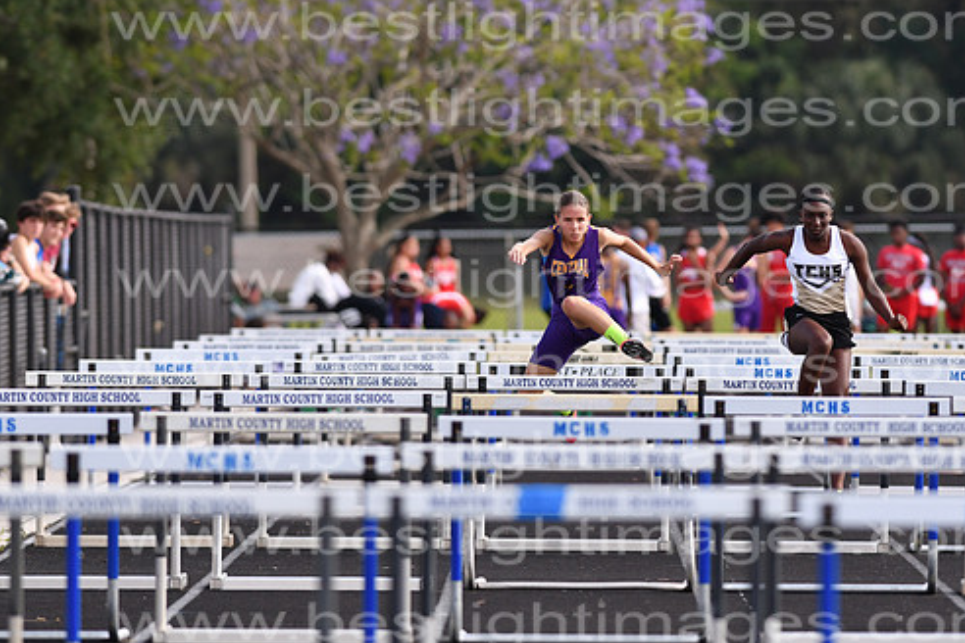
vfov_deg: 2.6
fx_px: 14233
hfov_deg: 3.9
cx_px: 565
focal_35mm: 531
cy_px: 326
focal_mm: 300
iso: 400
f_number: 4
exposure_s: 1/2000
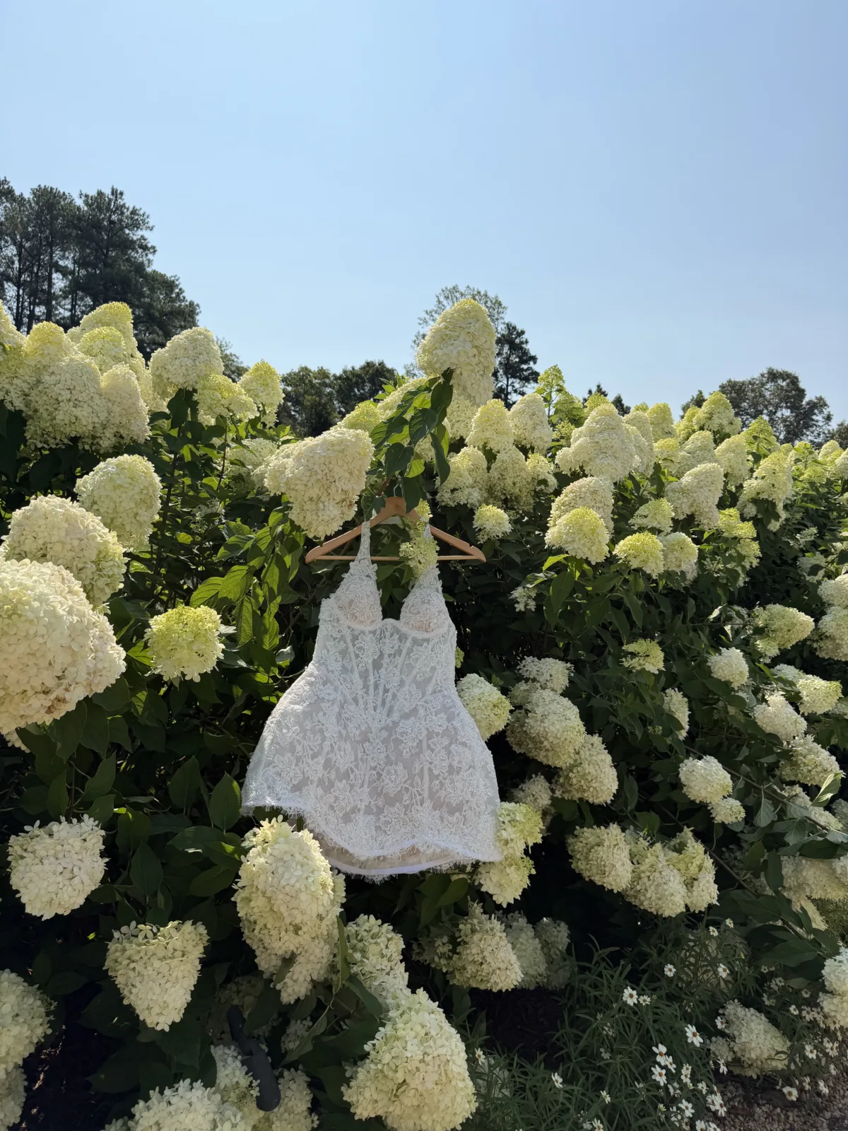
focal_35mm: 24
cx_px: 424
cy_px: 566
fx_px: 784
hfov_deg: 56.8
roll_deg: -2.7
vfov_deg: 71.6
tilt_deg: +1.4
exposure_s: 1/7353
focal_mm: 6.76
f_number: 1.78
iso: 80
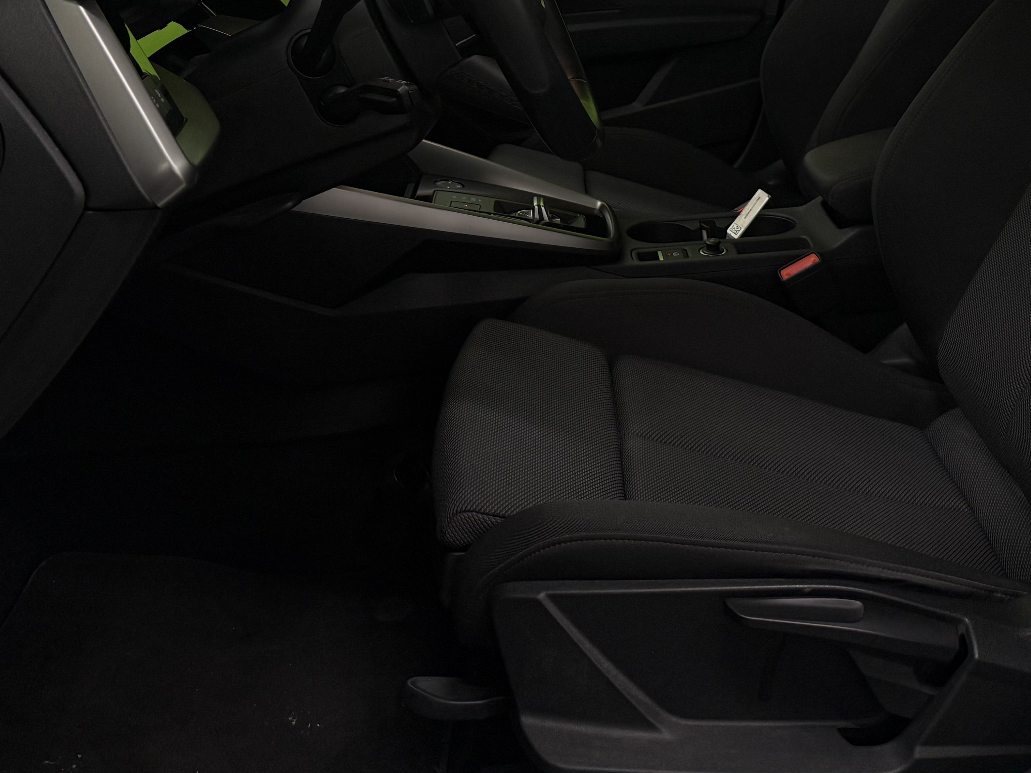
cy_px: 104
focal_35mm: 44
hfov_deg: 42.9
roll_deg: +1.9
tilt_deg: -13.3
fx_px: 1310
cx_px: 579
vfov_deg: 31.6
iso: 160
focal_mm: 6.76
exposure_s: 1/100
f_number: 1.78
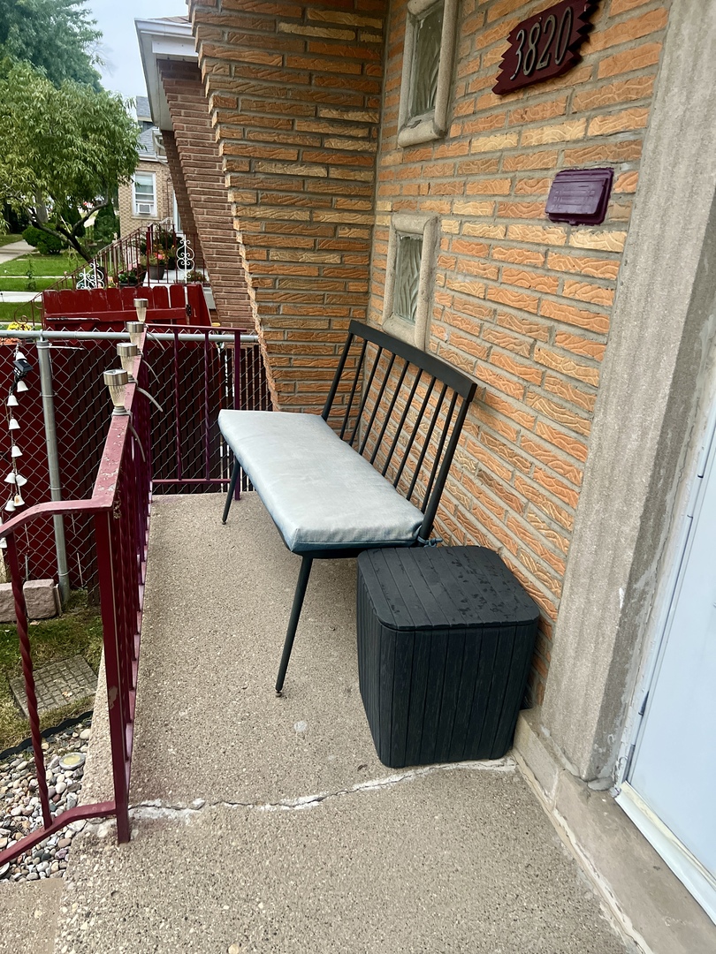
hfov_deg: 53.1
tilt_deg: -20.0
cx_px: 358
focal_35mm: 26
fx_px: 717
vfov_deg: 67.3
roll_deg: -3.1
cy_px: 477
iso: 400
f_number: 1.5
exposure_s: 1/60
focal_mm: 5.7
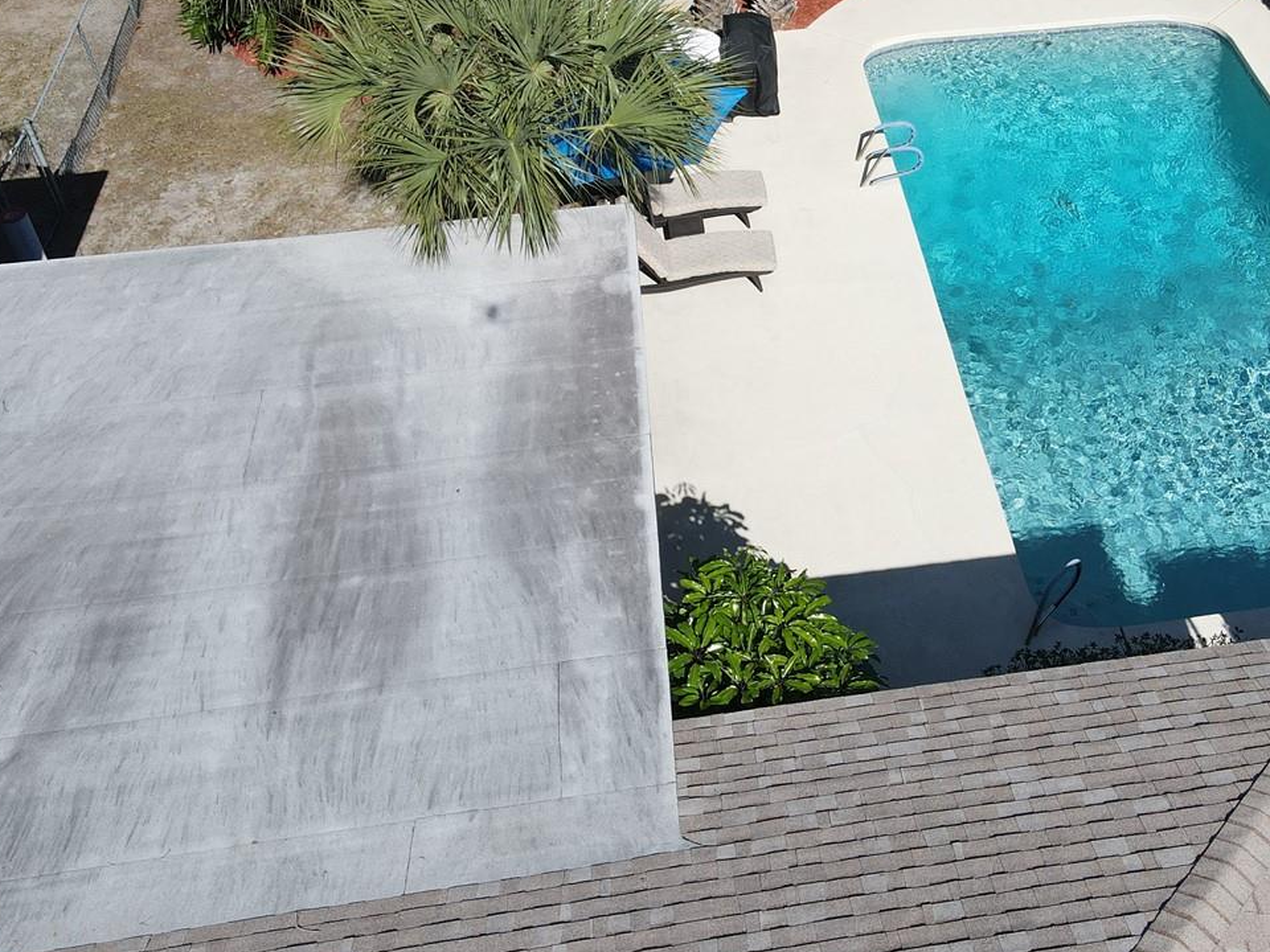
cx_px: 890
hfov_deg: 45.7
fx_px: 1468
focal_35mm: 40
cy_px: 298
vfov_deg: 35.5
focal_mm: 4.5
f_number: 2.8
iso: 100
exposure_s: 1/800
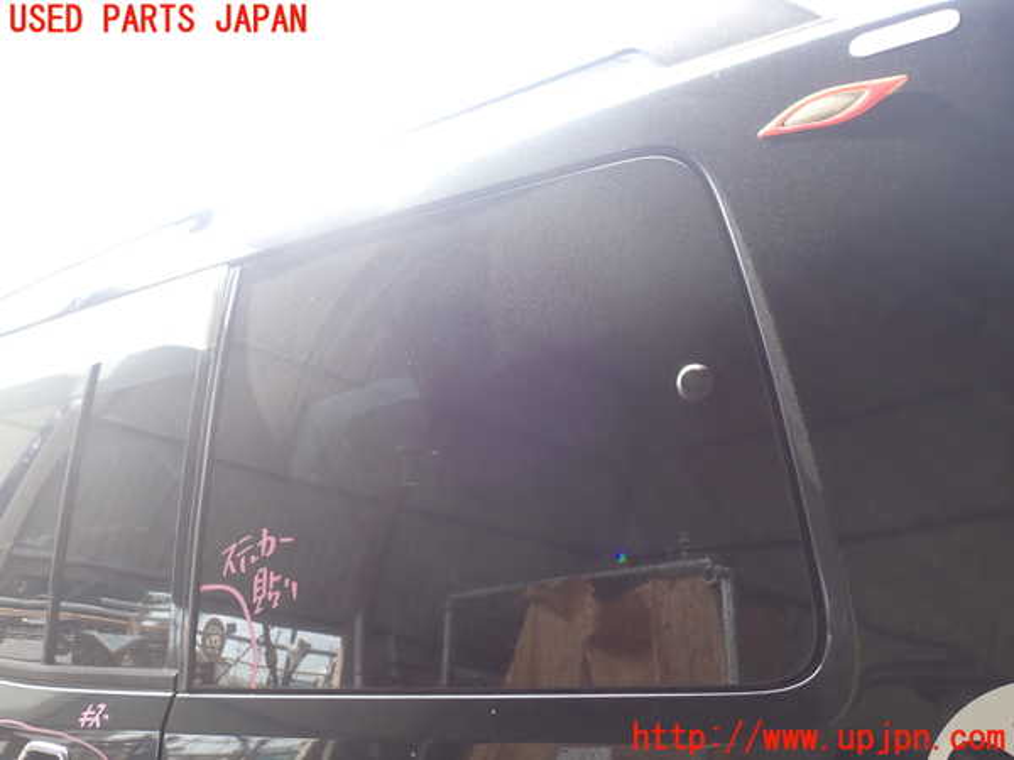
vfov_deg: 46.8
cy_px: 380
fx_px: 879
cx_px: 507
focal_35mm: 30
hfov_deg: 60.0
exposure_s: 1/80
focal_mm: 5.4
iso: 100
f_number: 3.2
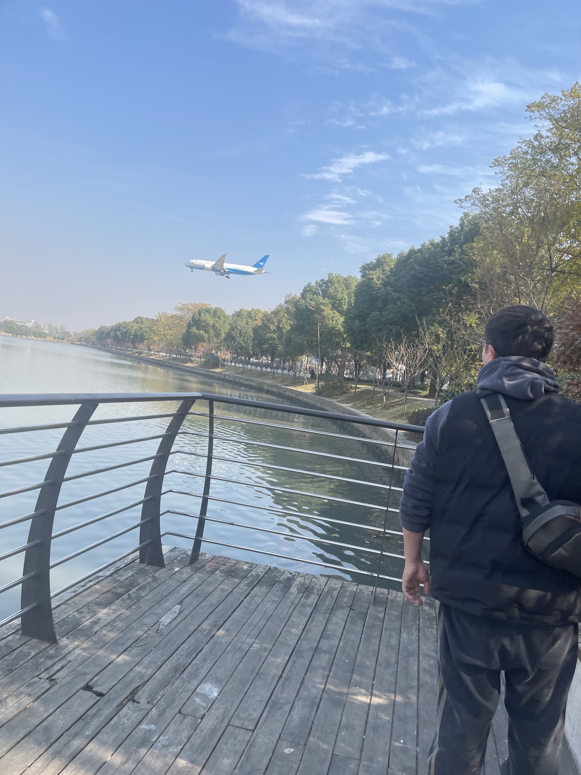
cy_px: 388
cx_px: 290
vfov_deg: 67.3
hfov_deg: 53.1
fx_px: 582
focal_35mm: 26
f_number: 1.6
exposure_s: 1/1912
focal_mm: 5.1
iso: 50
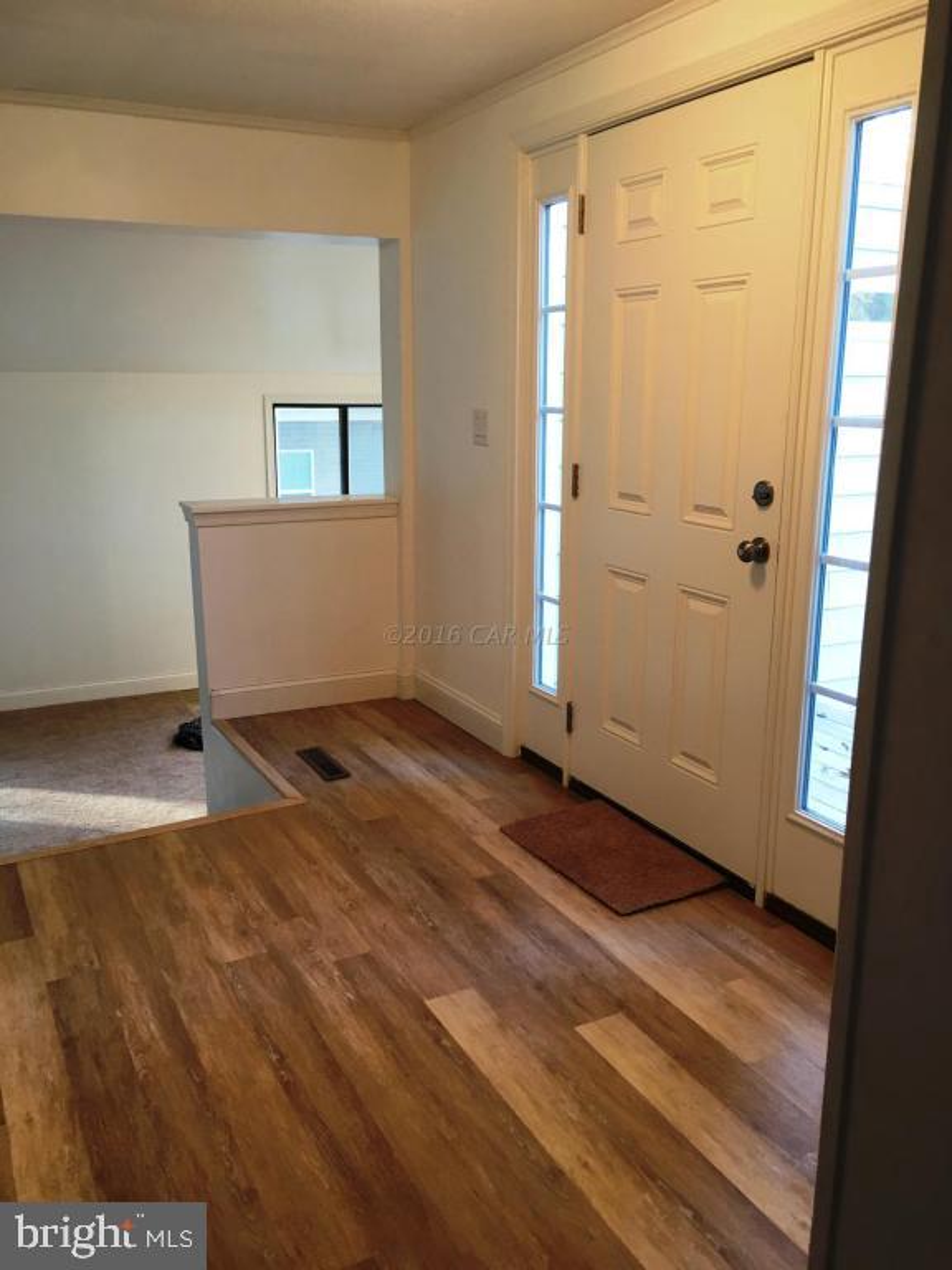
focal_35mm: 29
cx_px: 476
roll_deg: +0.1
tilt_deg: -12.1
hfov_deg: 48.2
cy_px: 635
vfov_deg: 61.7
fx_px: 1063
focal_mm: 4.15
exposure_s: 1/15
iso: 25
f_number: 2.2
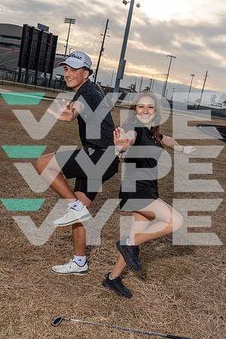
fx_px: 377
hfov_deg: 33.4
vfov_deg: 48.5
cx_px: 113
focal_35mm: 40
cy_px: 170
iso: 160
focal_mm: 40
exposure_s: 1/250
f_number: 8
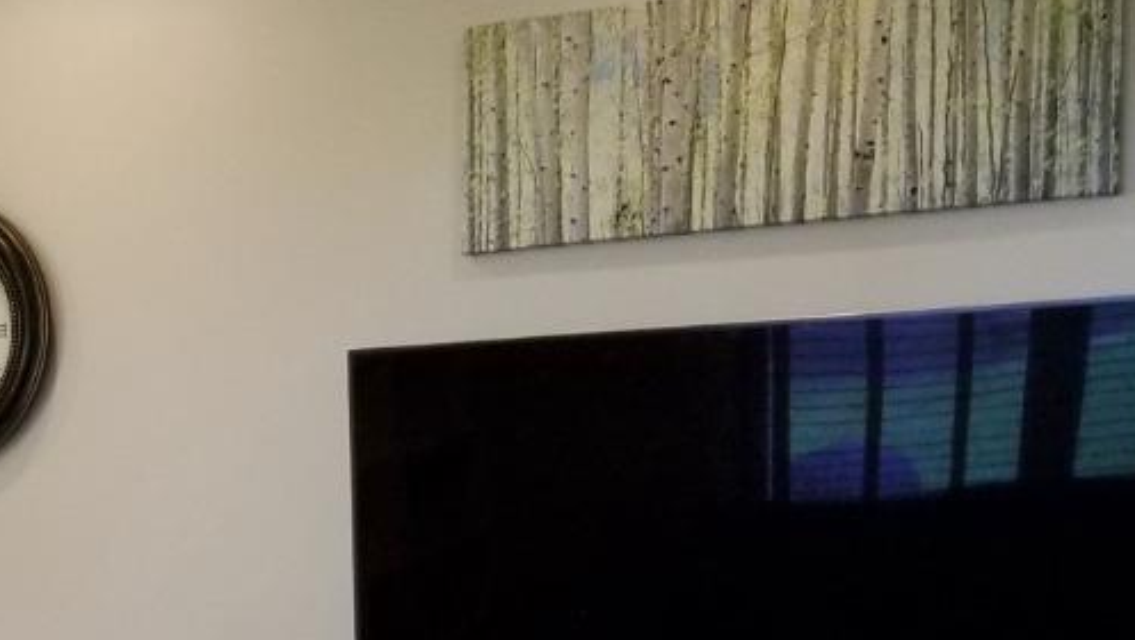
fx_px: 2469
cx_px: -233
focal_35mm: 82
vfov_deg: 14.1
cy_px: 857
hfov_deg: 23.6
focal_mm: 4.25
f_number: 1.7
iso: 200
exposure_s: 1/60
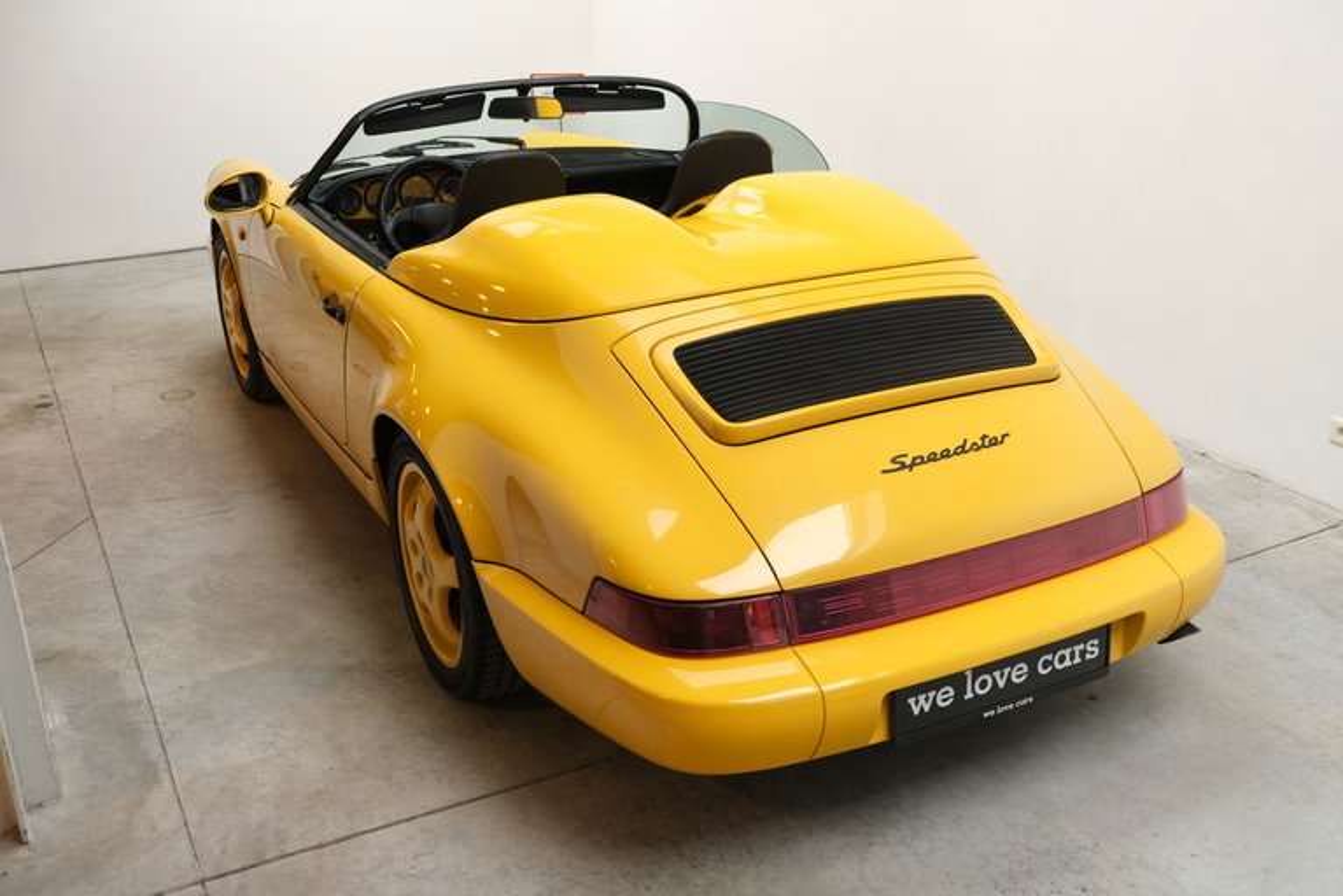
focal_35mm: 36
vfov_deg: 36.9
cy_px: 448
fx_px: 1343
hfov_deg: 53.1
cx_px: 672
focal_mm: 24.3
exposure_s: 1/200
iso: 1250
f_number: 3.2
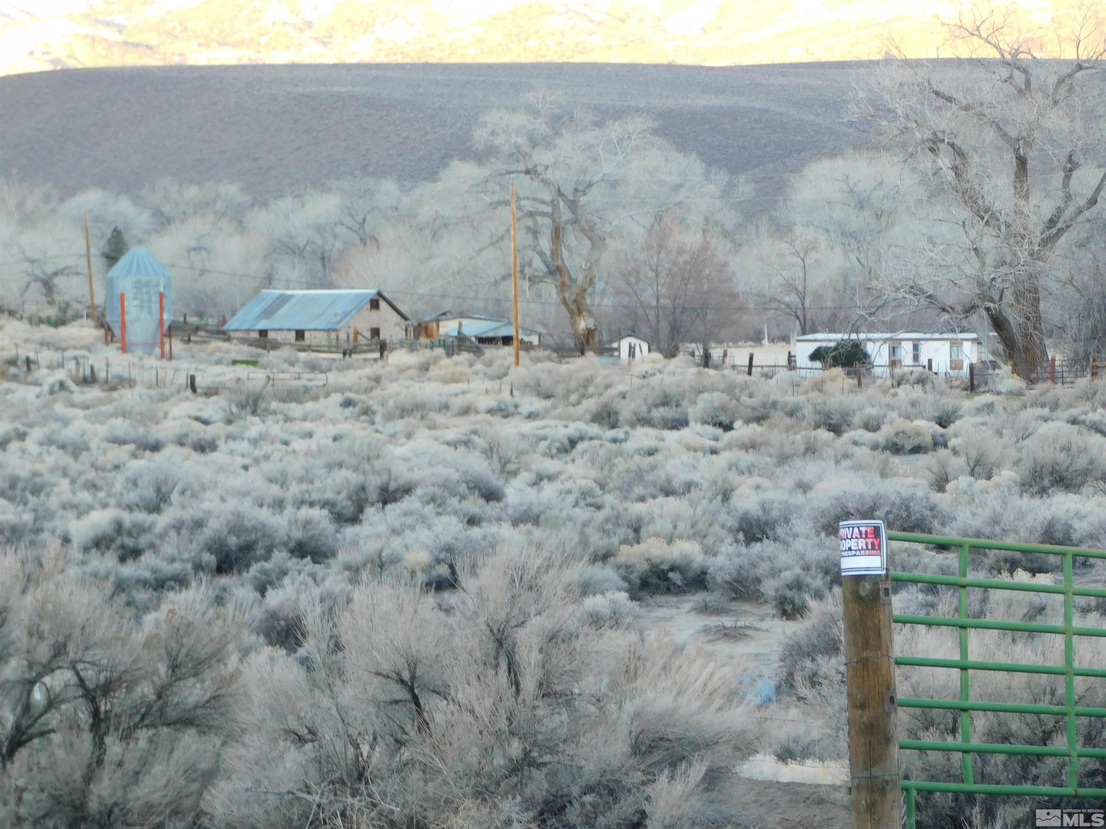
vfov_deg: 7.4
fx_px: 6454
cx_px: 553
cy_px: 414
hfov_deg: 9.8
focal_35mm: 202
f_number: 5.4
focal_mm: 35.9
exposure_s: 1/30
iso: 140
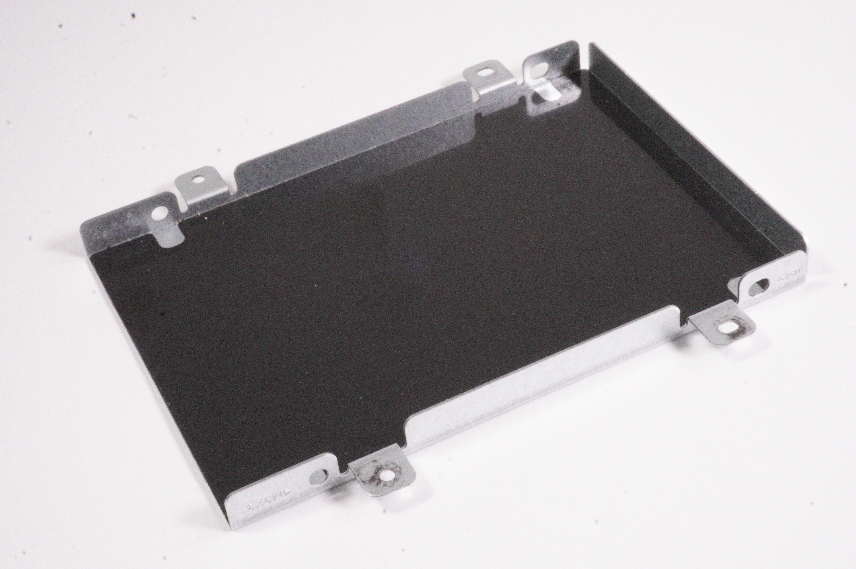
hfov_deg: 33.4
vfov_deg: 22.6
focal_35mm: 60
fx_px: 1425
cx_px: 428
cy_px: 284
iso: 12800
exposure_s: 1/160
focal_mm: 40
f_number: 32
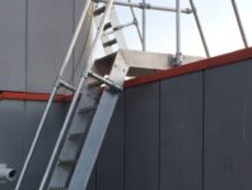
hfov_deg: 25.4
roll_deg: -0.3
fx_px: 554
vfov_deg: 19.2
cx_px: 70
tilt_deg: -0.4
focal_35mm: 76
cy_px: 159
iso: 32
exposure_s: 1/733
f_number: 2.2
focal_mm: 4.15
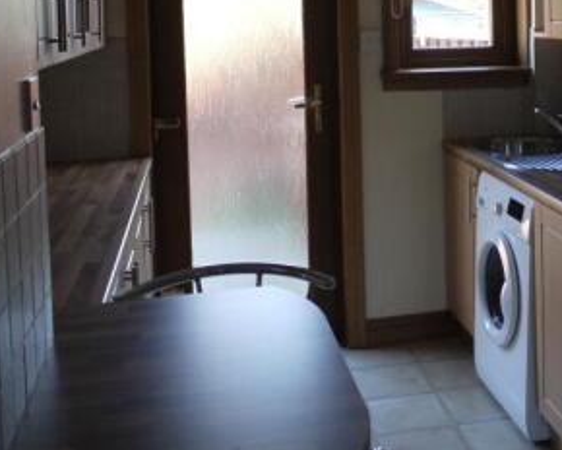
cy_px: 42
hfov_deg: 33.2
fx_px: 915
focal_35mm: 55
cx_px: 449
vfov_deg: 26.6
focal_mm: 14
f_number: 3.5
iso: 400
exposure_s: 1/100
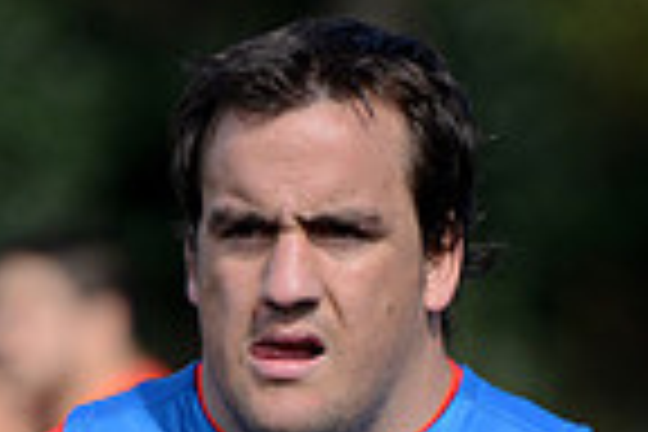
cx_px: 320
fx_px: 19564
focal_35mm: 1087
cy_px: 844
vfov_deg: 1.3
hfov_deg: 1.9
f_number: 4
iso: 400
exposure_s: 1/1250
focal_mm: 270
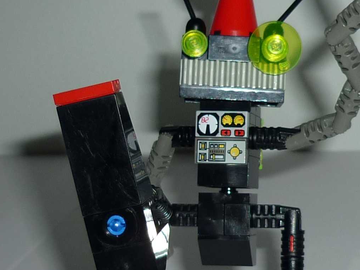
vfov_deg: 14.0
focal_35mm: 106
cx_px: 201
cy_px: 159
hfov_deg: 18.5
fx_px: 1102
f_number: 2.8
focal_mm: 5.5
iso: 100
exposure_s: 1/60
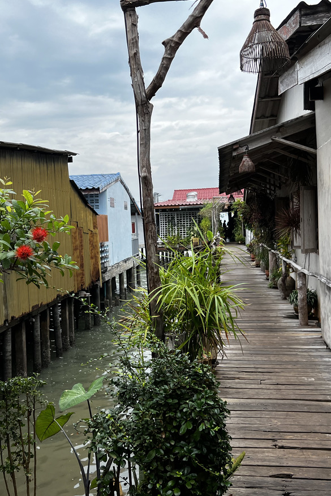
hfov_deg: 35.9
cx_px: 136
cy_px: 248
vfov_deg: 51.9
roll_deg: +2.1
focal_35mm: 37
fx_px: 510
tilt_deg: -2.9
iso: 50
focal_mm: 5.7
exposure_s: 1/1575
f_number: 1.5
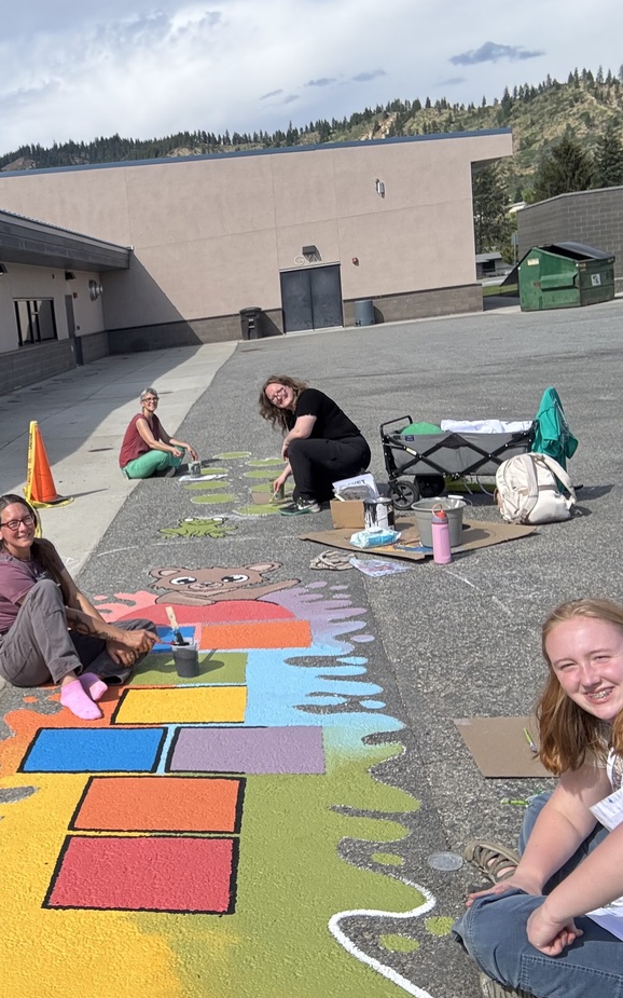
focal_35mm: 27
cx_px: 292
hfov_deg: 46.0
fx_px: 734
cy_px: 482
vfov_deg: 68.4
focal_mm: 2.69
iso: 25
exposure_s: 1/981
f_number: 1.9
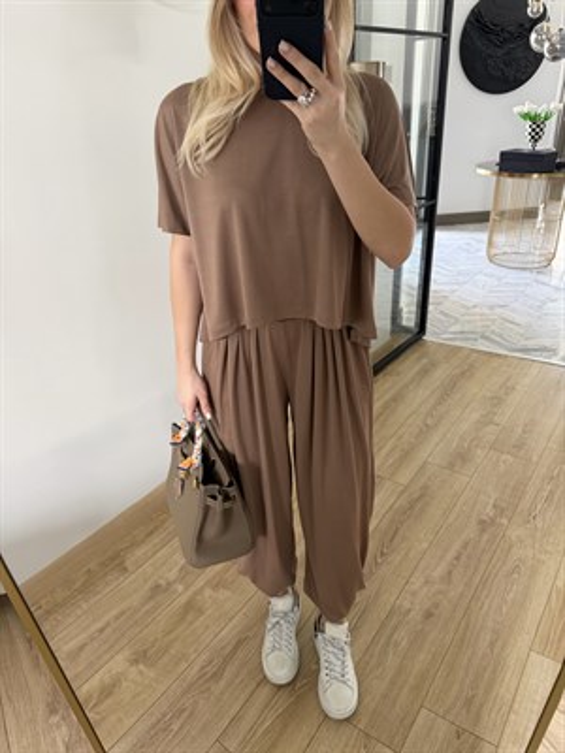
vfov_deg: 71.6
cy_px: 376
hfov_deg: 56.8
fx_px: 522
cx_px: 282
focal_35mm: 24
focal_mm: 6.76
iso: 200
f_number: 1.78
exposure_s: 1/61
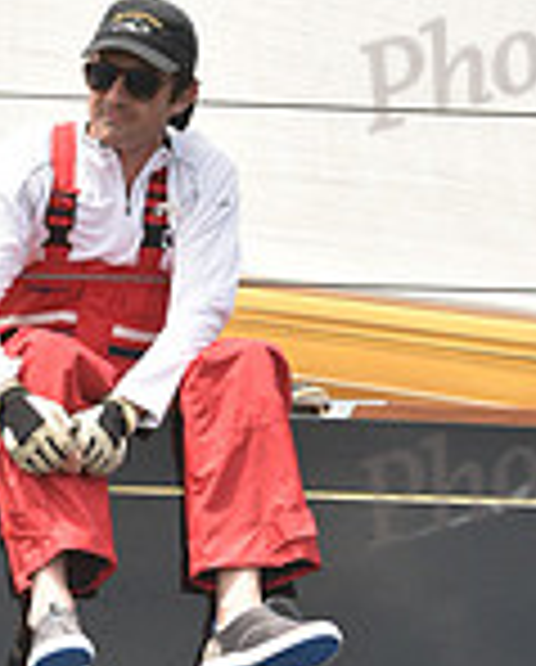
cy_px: 729
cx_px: 128
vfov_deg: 4.0
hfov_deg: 3.3
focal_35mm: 477
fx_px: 9430
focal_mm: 130
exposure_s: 1/1600
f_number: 6.3
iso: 400
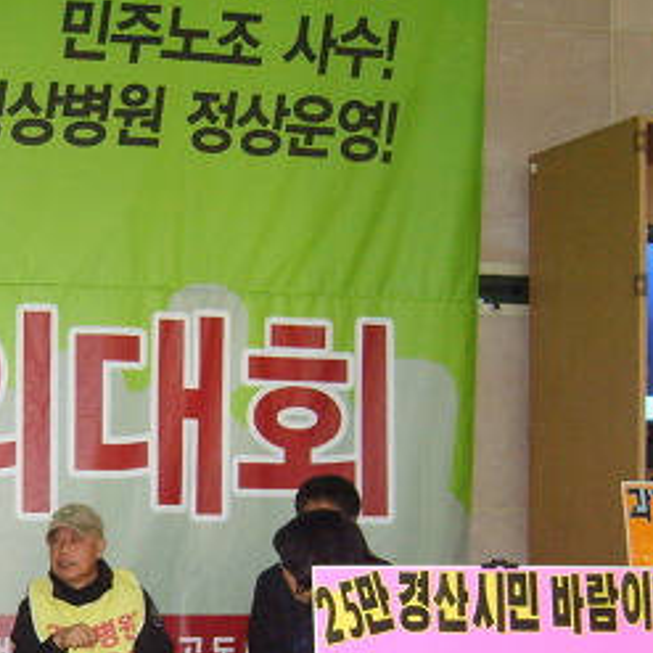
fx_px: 1707
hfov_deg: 21.3
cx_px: 100
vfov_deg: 21.2
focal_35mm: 80
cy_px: 571
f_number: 2.8
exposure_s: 1/30
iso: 235
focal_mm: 7.4
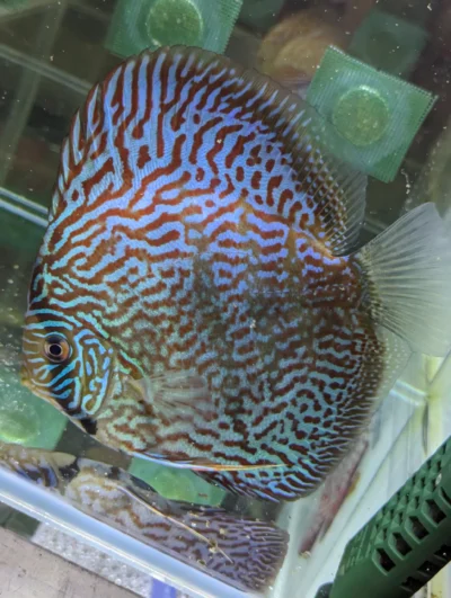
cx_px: 226
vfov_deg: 39.6
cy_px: 299
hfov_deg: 30.3
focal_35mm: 48
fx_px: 832
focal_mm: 6.81
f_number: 1.85
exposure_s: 1/311
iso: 599
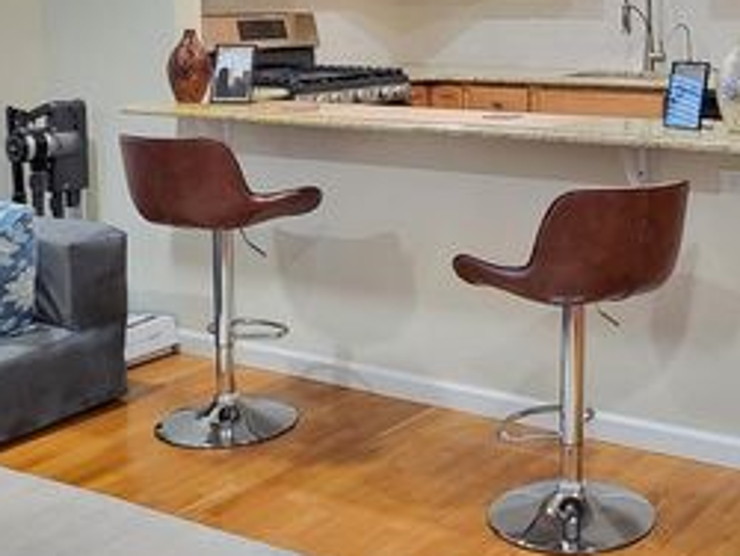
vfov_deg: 27.2
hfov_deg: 35.7
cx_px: 583
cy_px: 64
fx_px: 1113
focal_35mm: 52
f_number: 1.8
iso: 320
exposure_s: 1/40
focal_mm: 4.25
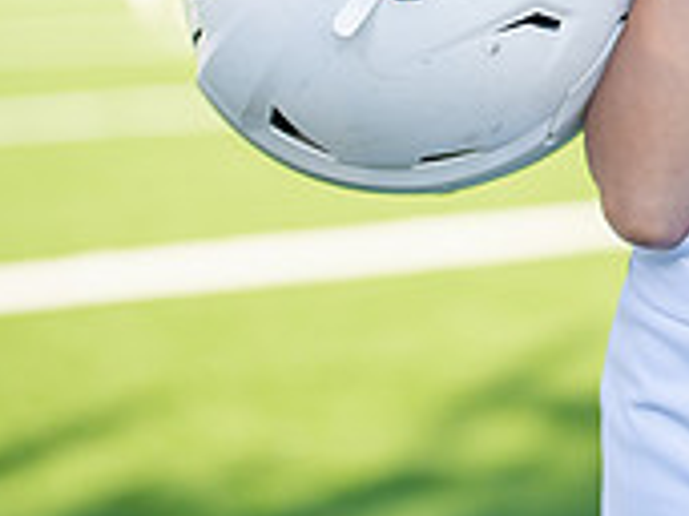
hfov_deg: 10.4
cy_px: -43
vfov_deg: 7.9
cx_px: 897
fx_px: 3700
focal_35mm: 186
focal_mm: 50
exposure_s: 1/2500
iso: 100
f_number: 1.2
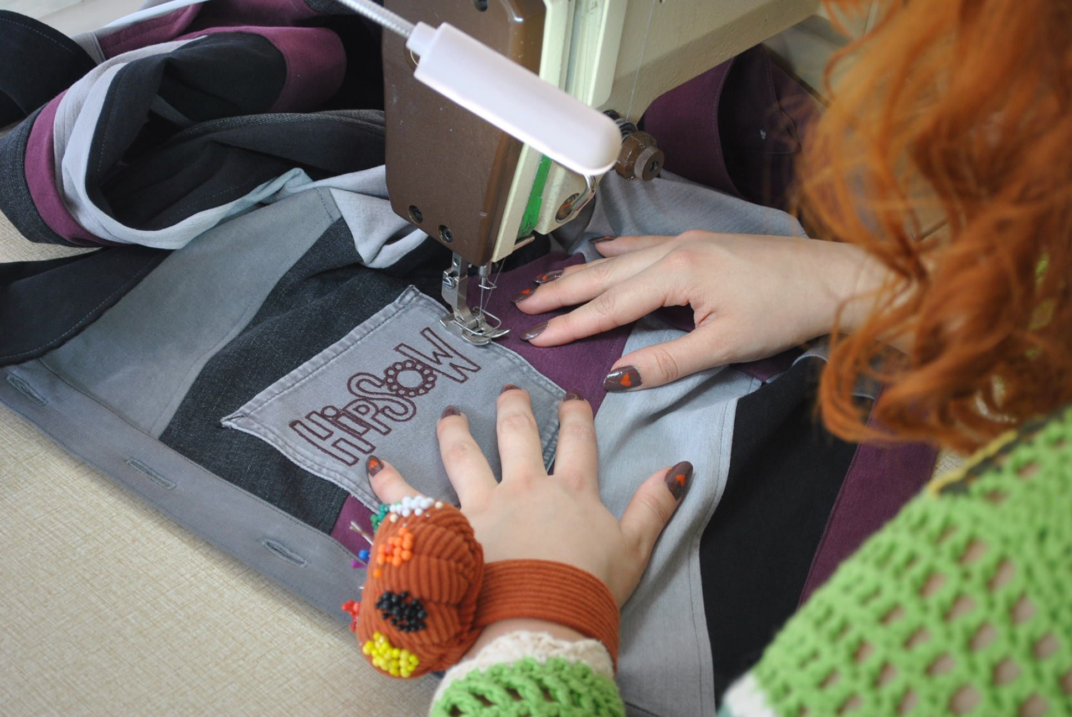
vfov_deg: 19.8
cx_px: 536
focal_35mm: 69
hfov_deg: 29.2
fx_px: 2057
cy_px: 358
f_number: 5.3
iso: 200
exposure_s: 1/30
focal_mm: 46
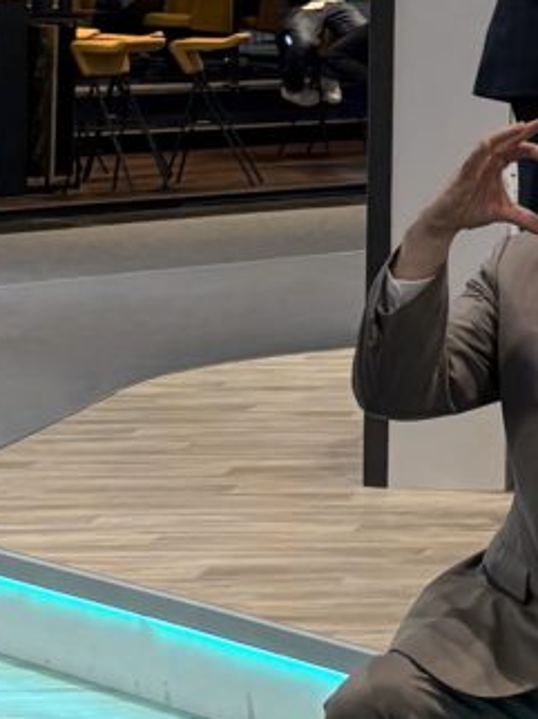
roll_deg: -0.1
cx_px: 1364
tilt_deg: +1.7
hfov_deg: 9.4
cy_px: -153
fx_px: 2864
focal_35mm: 138
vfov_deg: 13.9
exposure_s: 1/100
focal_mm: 5.96
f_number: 1.6
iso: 125
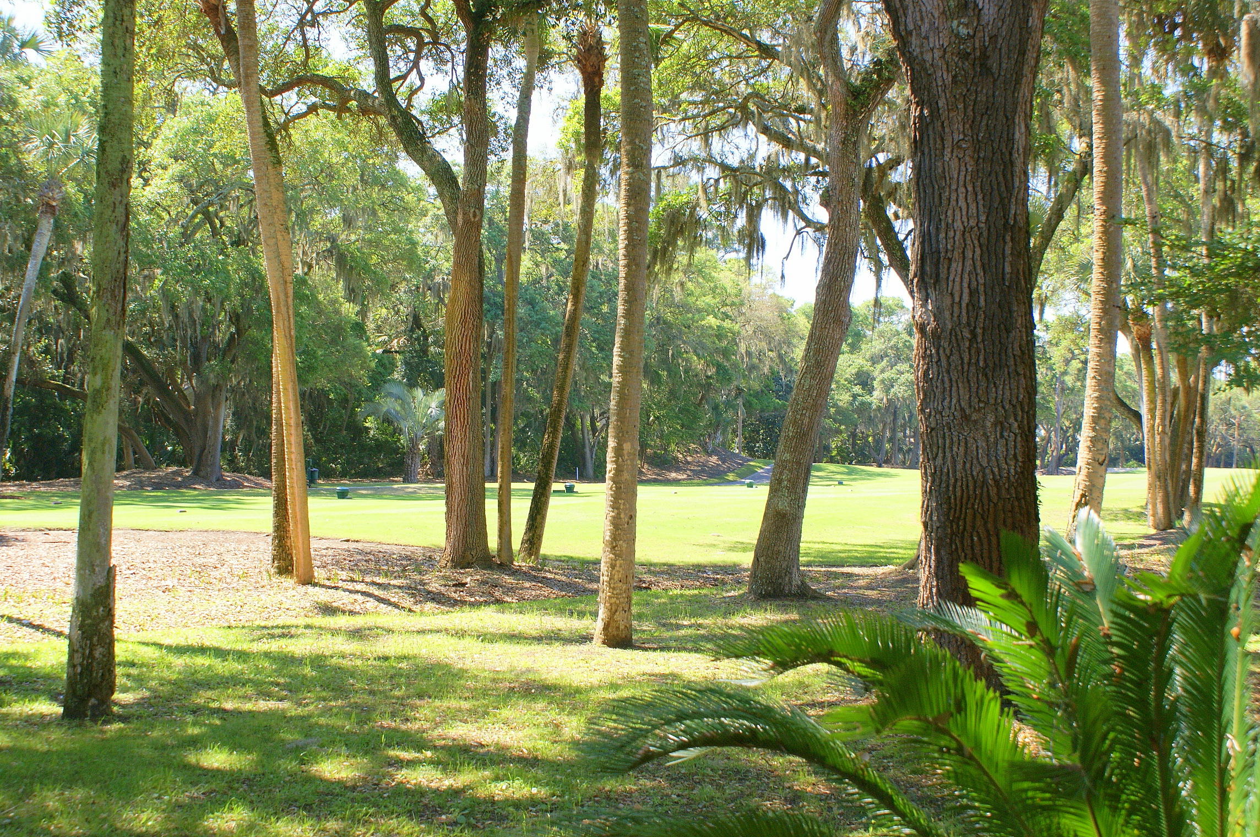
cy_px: 418
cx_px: 630
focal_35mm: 45
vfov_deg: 29.8
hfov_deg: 43.6
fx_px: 1573
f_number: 8
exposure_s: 1/80
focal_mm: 30
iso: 100
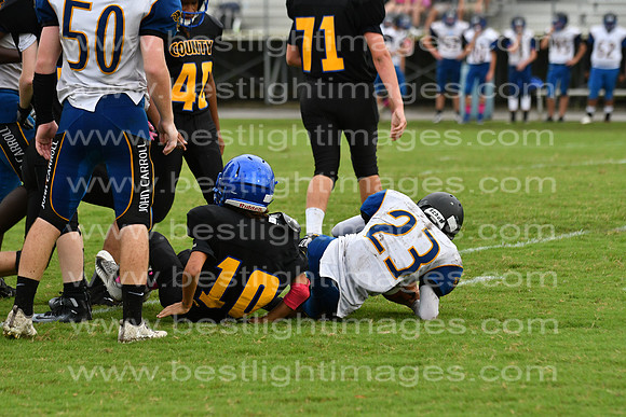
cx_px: 313
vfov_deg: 6.5
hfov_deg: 9.8
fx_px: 3652
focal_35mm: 210
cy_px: 208
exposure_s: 1/2500
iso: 800
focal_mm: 140
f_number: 3.5
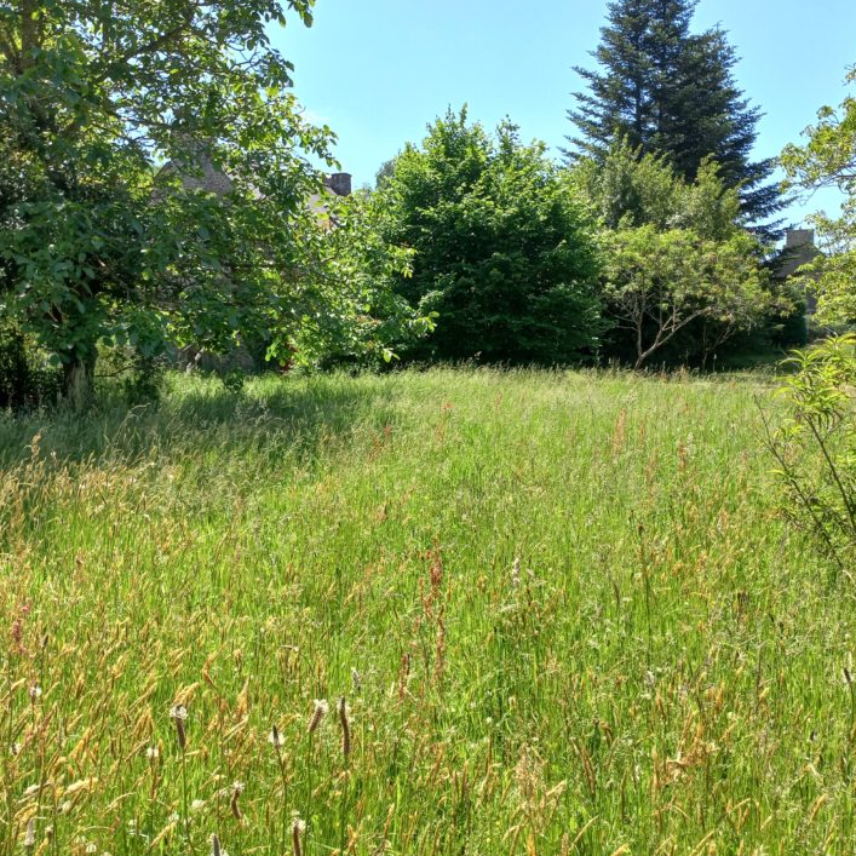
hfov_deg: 51.1
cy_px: 427
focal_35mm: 32
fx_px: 895
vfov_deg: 51.1
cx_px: 416
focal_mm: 4.6
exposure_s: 1/290
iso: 25
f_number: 1.8
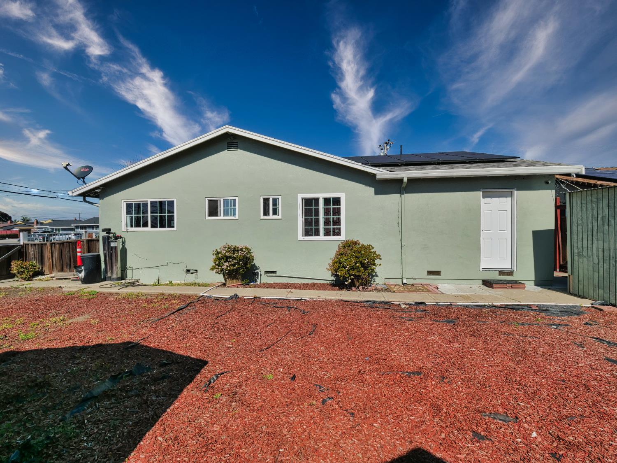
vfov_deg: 85.7
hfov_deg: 102.1
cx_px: 308
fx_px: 250
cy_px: 232
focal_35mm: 14
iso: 100
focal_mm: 7
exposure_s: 1/400
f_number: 10
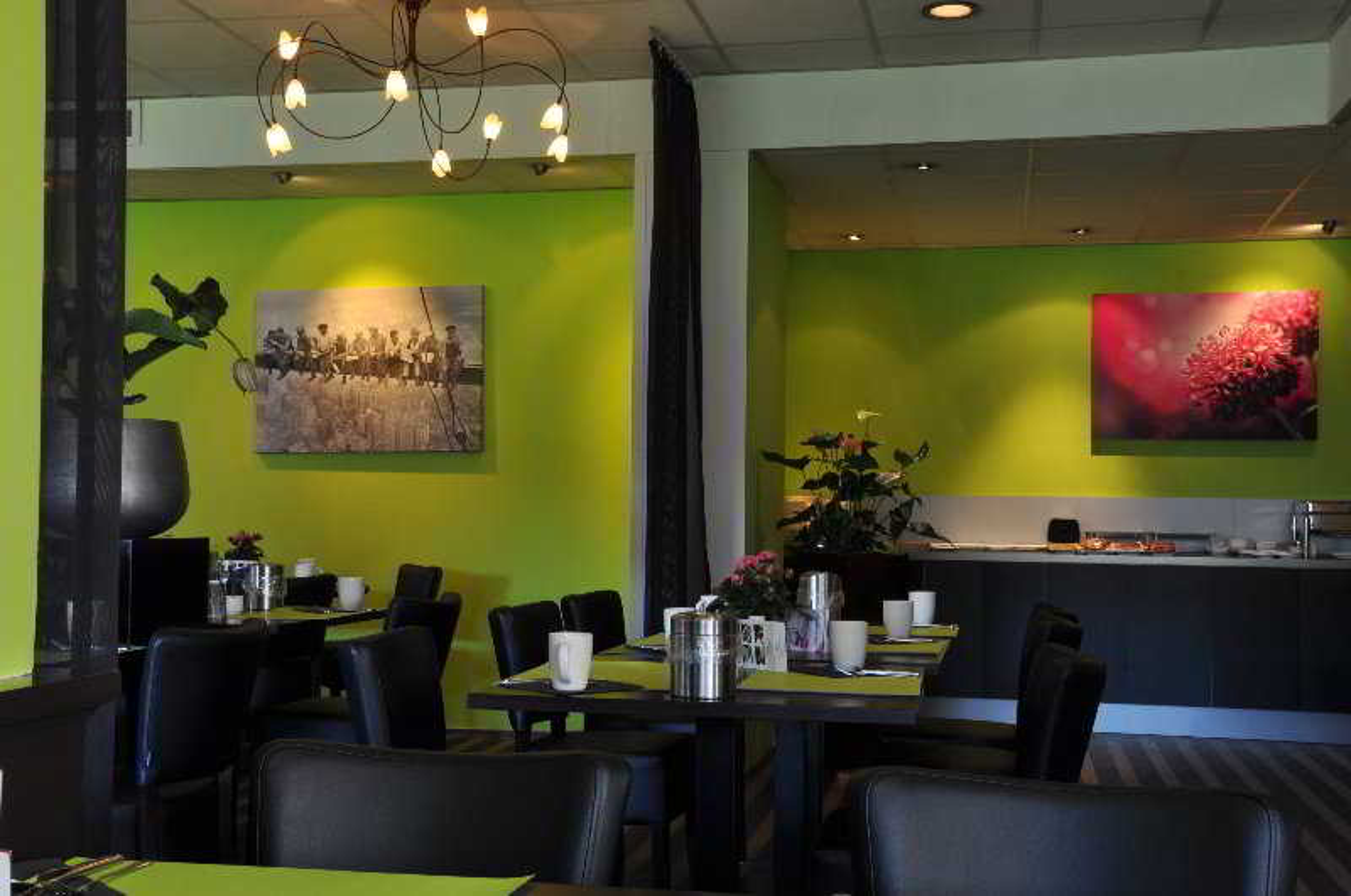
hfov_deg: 46.5
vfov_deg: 31.8
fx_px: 1574
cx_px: 676
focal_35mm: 42
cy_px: 448
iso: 200
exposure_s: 1
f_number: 16
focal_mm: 28
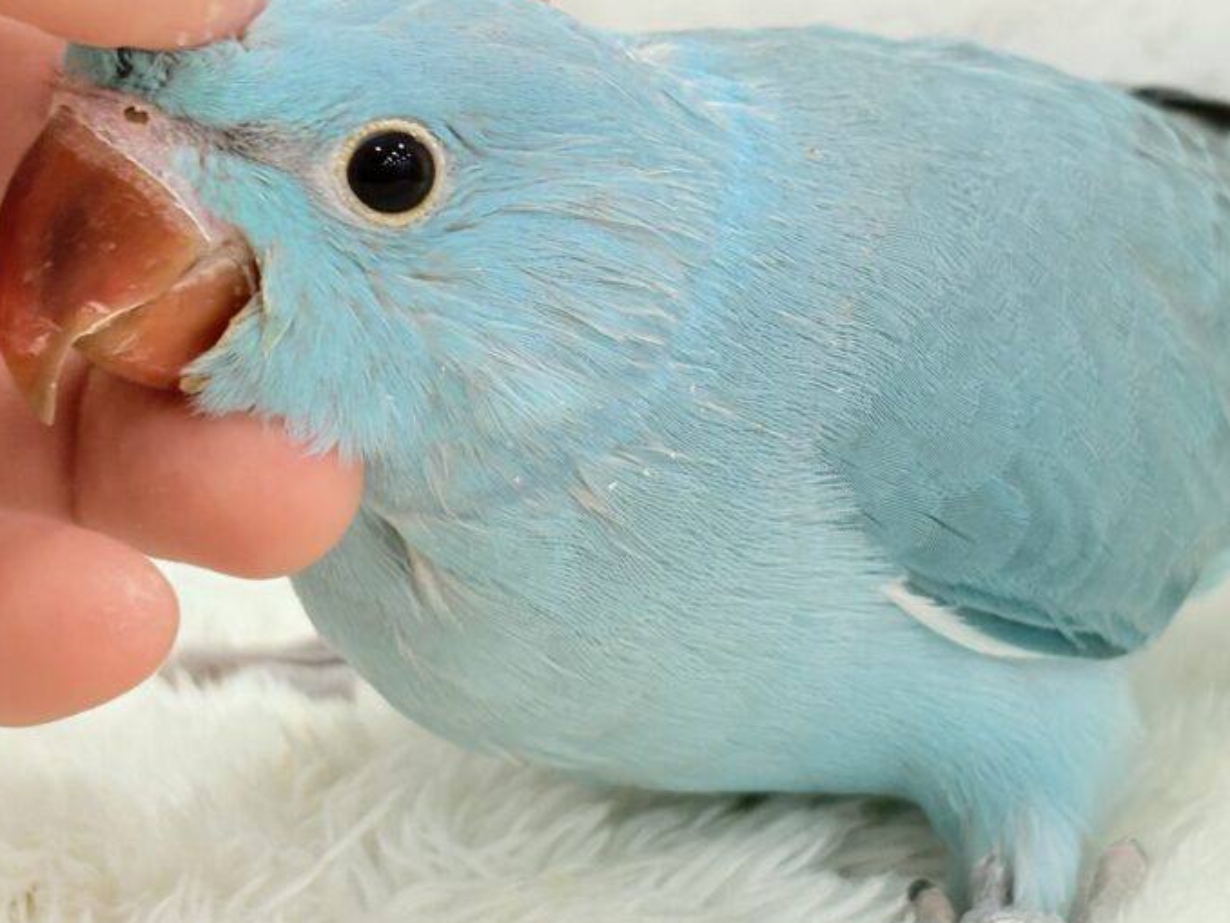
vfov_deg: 16.0
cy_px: 308
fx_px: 3270
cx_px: 722
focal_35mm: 92
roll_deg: -0.5
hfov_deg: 21.3
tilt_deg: -10.7
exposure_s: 1/100
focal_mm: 5.96
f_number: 1.6
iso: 100
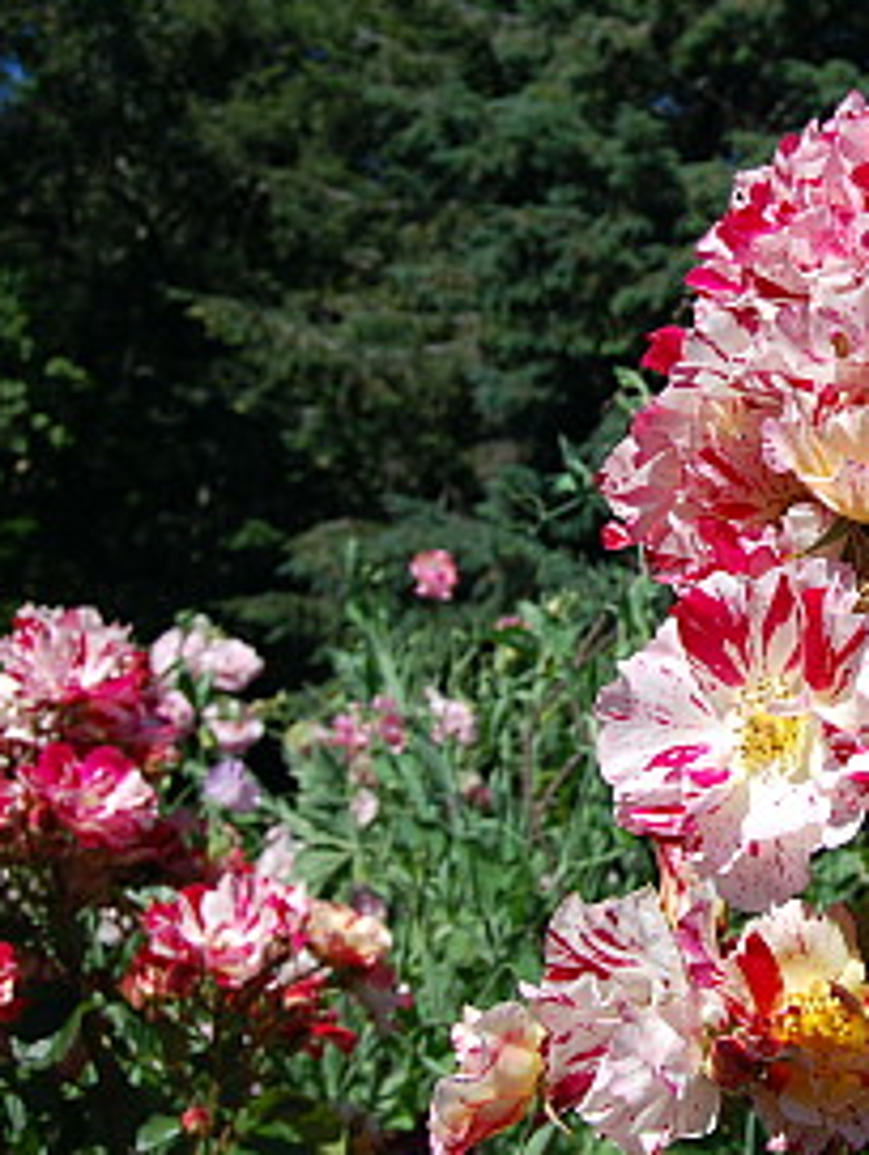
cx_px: 984
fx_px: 2304
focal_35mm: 69
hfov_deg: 20.3
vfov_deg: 28.1
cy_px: 473
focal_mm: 26
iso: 200
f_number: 10
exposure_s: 1/400
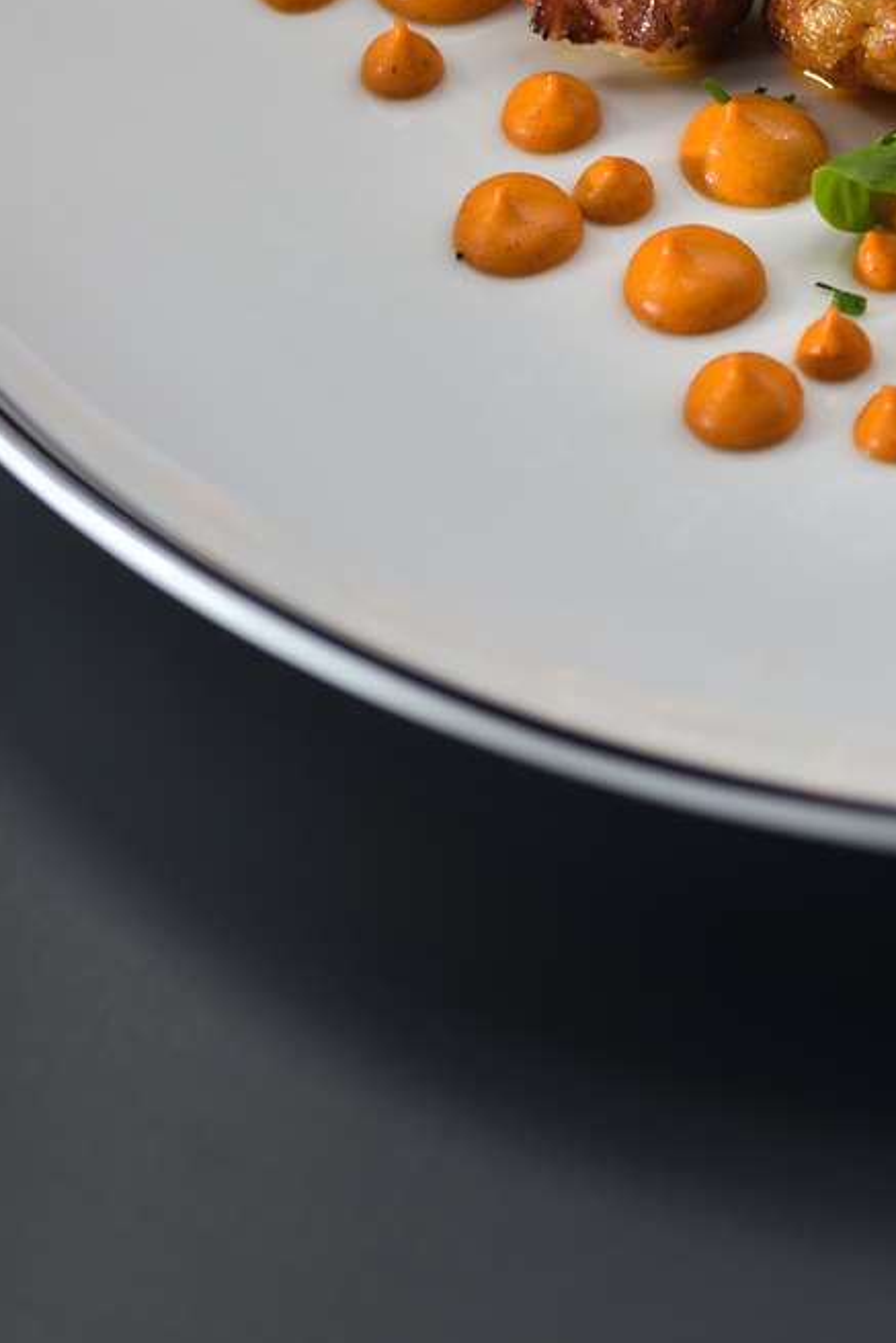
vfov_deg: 9.9
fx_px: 7686
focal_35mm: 206
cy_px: -144
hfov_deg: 6.7
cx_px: 615
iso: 200
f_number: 7.1
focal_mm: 90
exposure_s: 1/160
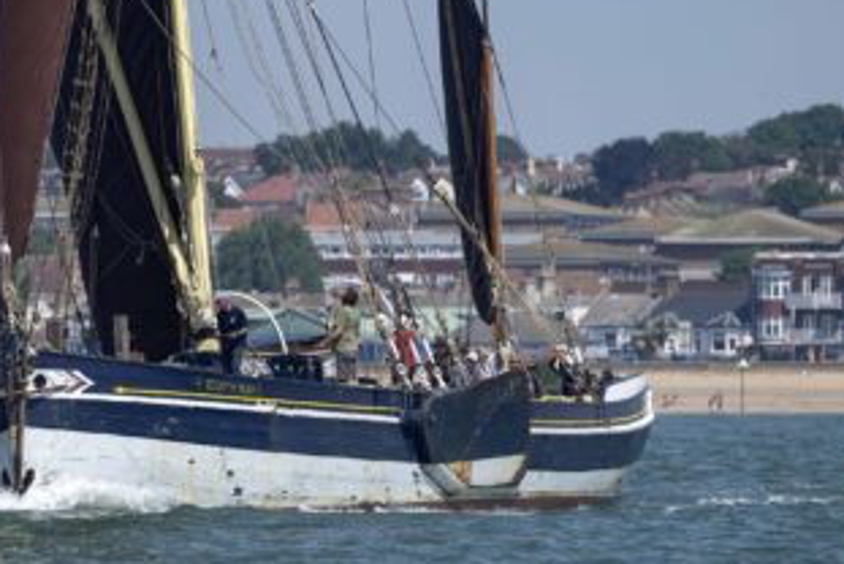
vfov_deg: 2.4
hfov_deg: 3.6
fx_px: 13563
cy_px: 260
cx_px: 320
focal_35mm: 578
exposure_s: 1/1600
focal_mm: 400
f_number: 6.3
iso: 250
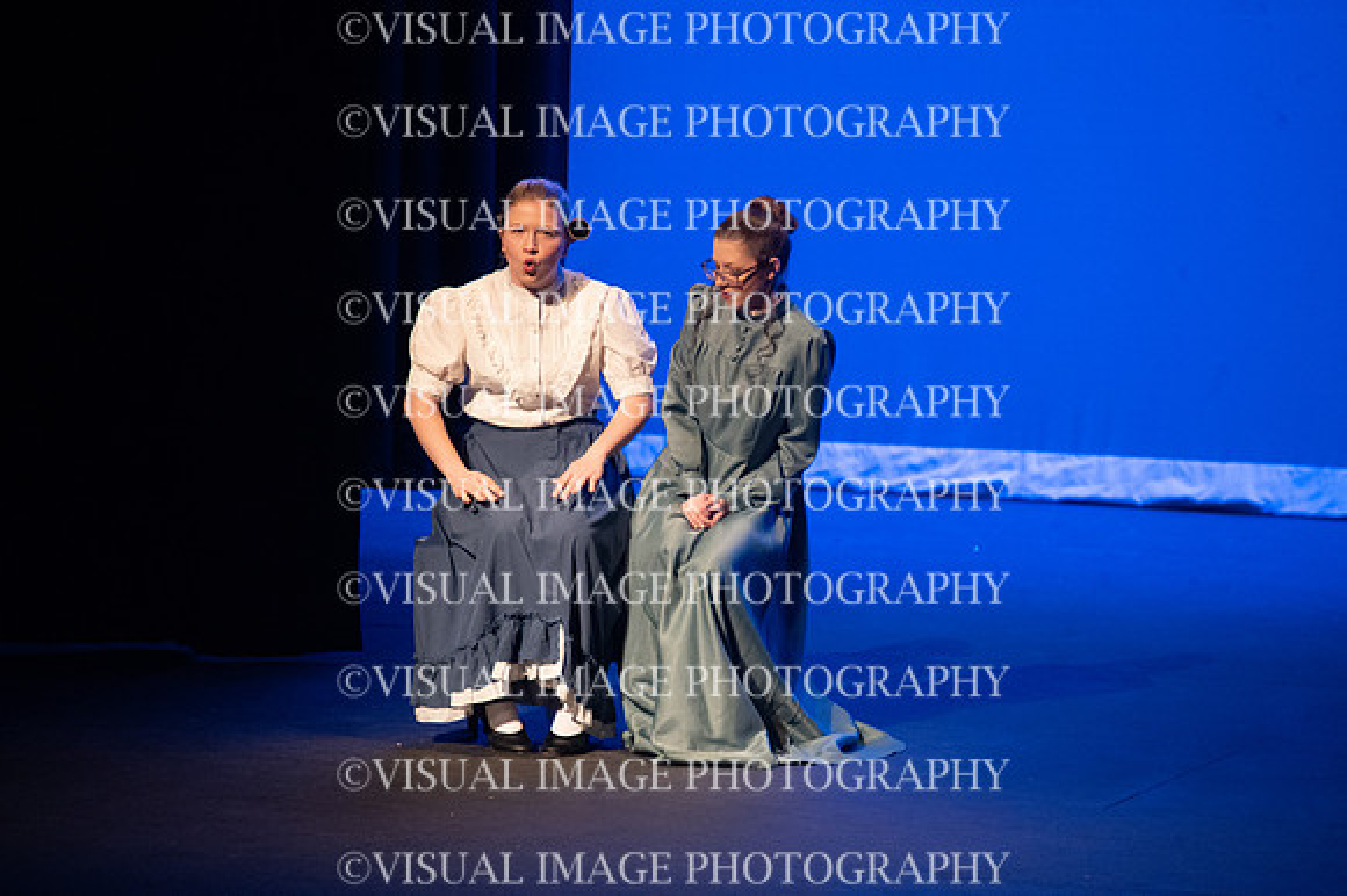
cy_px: 448
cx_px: 674
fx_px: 15705
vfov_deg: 3.3
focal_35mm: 420
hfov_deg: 4.9
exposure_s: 1/160
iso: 10000
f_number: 6.3
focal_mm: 420
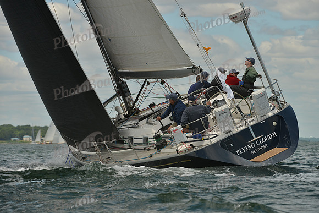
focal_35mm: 200
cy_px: 106
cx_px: 160
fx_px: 1773
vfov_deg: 6.9
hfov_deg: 10.3
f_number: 7.1
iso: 200
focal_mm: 200
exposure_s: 1/1000
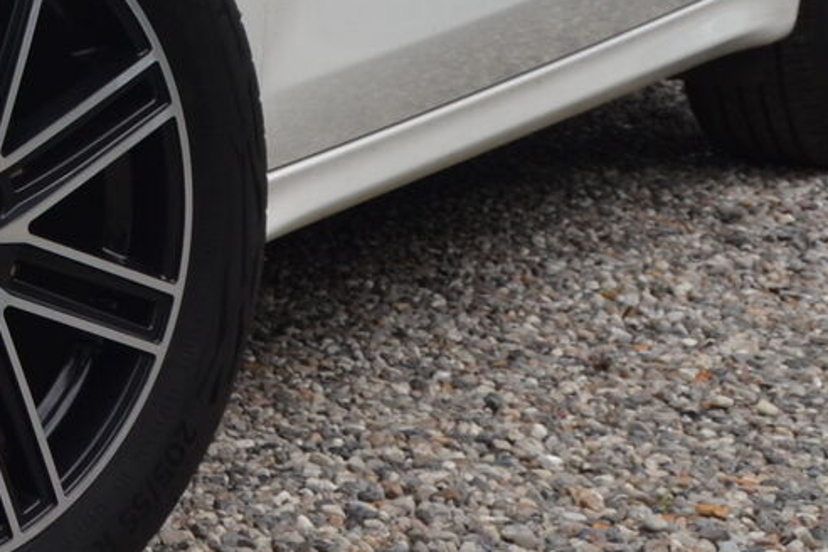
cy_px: -251
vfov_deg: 11.3
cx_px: -584
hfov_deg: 15.4
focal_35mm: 117
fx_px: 2691
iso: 100
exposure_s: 1/320
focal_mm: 20
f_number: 9
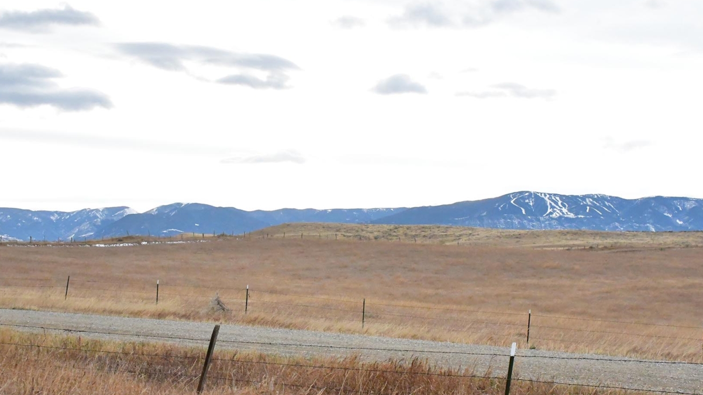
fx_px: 1379
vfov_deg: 16.3
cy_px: 270
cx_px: 381
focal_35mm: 74
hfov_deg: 28.6
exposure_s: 1/6400
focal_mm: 40
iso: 12800
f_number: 9
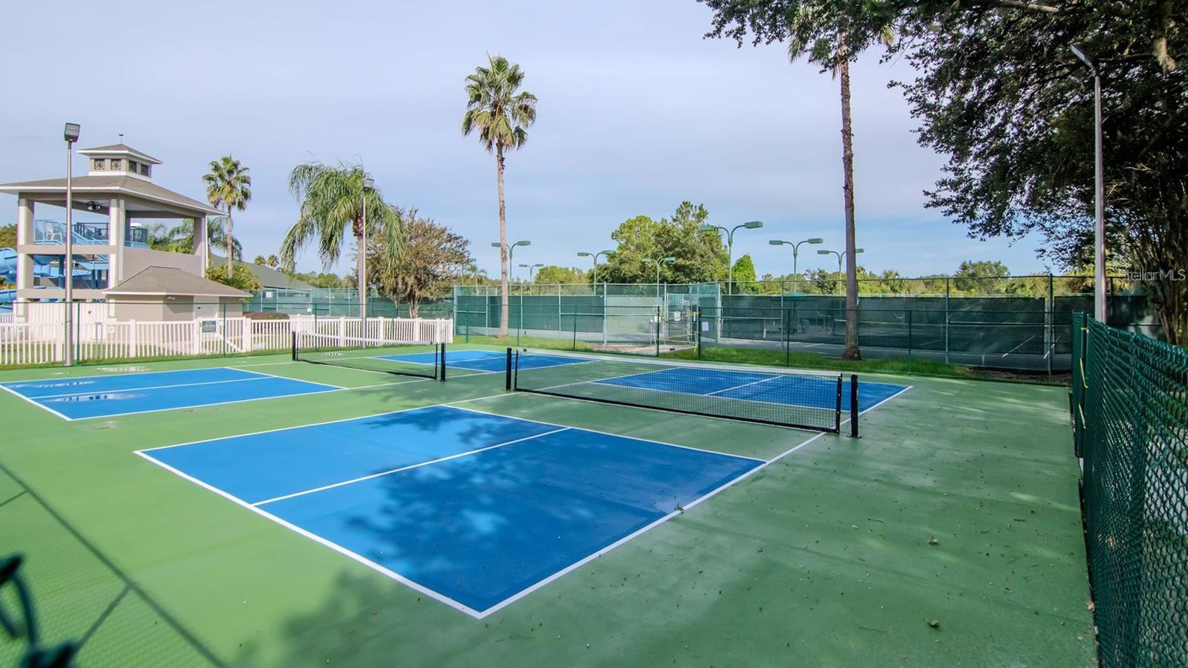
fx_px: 599
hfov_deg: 89.6
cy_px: 275
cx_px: 590
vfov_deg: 58.0
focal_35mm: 19
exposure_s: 1/4000
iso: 1000
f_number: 6.3
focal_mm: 12
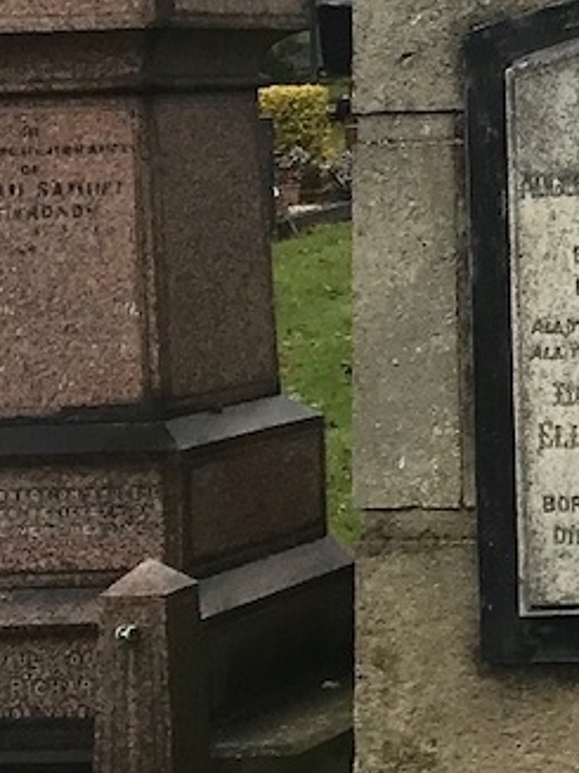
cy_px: 14
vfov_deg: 14.2
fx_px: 3057
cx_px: 1399
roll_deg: +1.1
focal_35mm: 137
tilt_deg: +3.5
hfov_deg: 9.6
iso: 20
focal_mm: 3.99
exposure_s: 1/359
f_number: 1.8
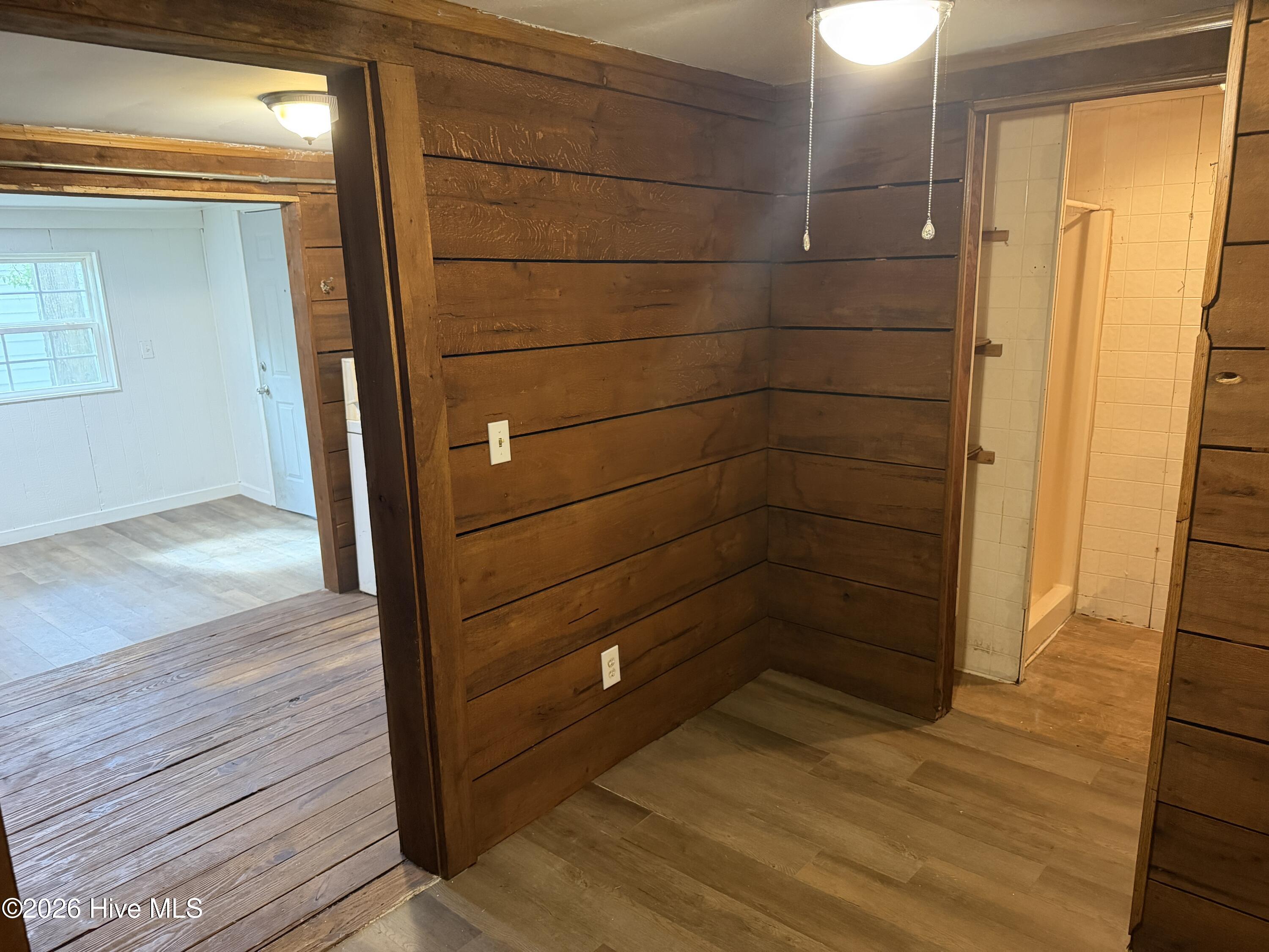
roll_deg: +2.3
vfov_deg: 56.8
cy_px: 476
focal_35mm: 24
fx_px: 880
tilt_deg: -13.0
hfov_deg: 71.6
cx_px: 634
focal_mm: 6.76
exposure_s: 1/40
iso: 640
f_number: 1.78
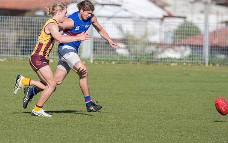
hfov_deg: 2.0
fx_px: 6594
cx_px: 58
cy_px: 65
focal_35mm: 1061
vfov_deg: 1.2
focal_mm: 460
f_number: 8
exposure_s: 1/4000
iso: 800
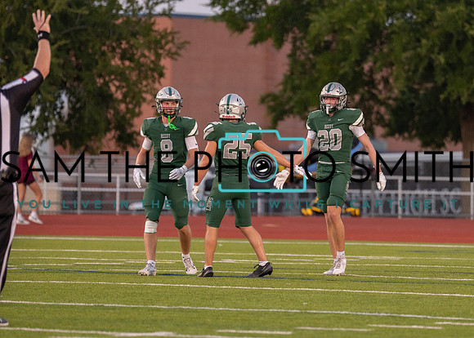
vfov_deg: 3.9
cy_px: 163
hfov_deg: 5.4
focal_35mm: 373
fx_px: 5023
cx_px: 320
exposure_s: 1/1000
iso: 1000
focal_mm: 200
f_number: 2.8
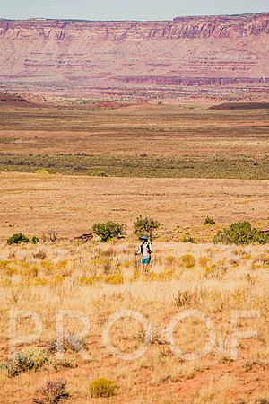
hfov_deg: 6.1
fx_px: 2522
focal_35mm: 225
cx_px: 134
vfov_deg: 9.1
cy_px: 202
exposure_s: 1/1250
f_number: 6.3
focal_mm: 225
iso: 160
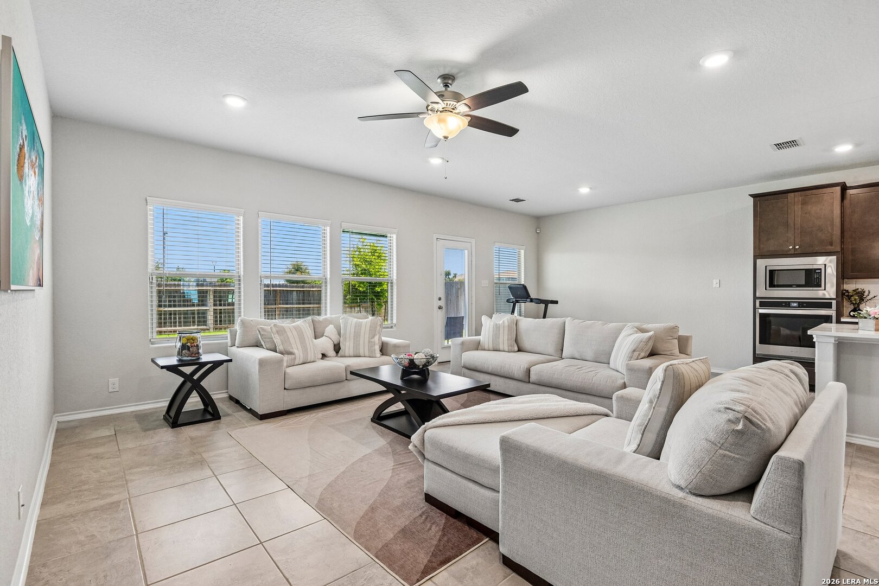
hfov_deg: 96.7
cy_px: 293
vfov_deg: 73.7
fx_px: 391
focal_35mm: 16
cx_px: 440
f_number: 8
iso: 400
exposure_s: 1/20
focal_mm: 16
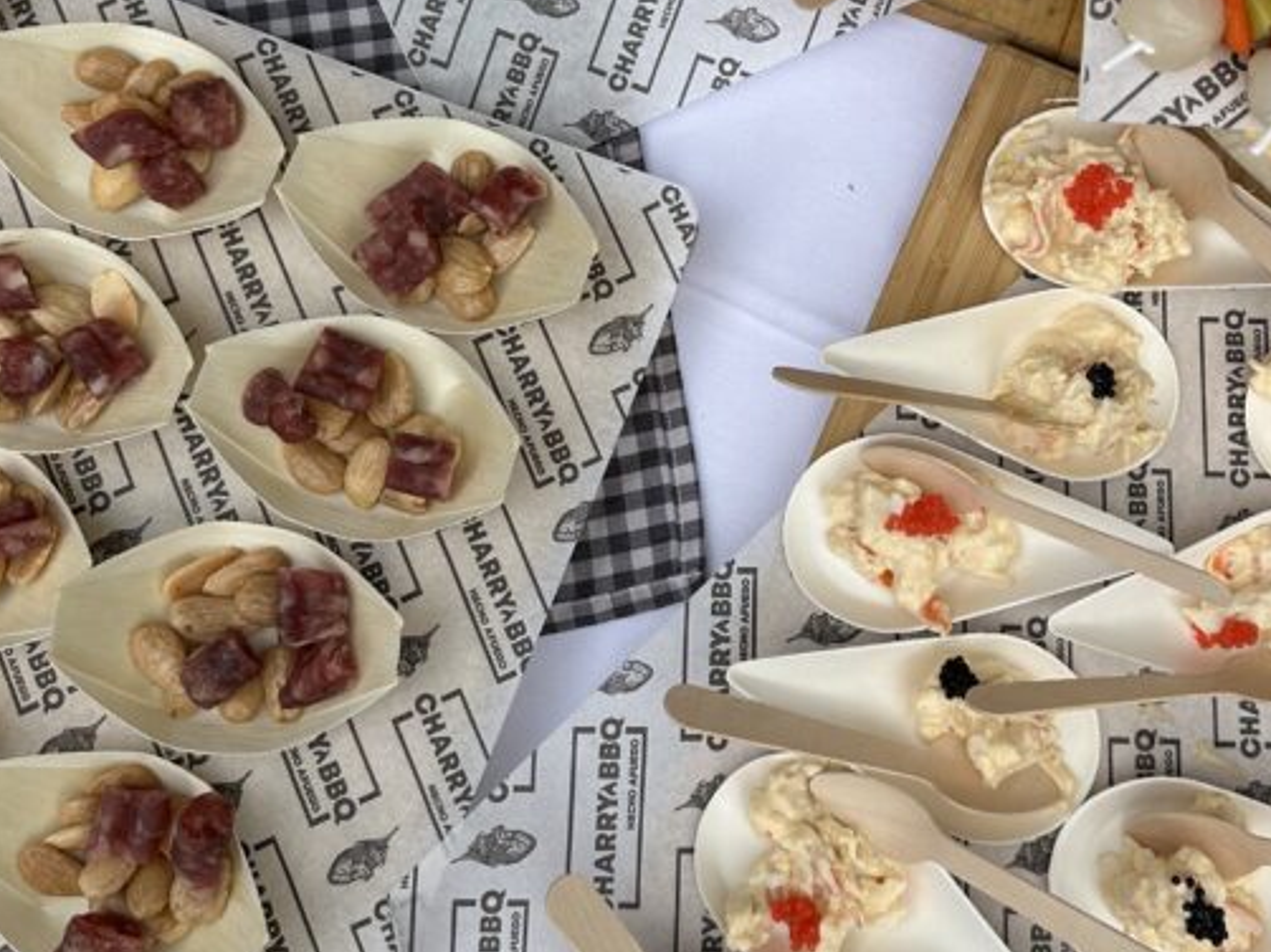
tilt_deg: -78.8
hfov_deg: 38.4
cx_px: 871
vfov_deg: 29.2
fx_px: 1798
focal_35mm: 49
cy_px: 243
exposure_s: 1/2882
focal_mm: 6.86
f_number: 1.78
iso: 80
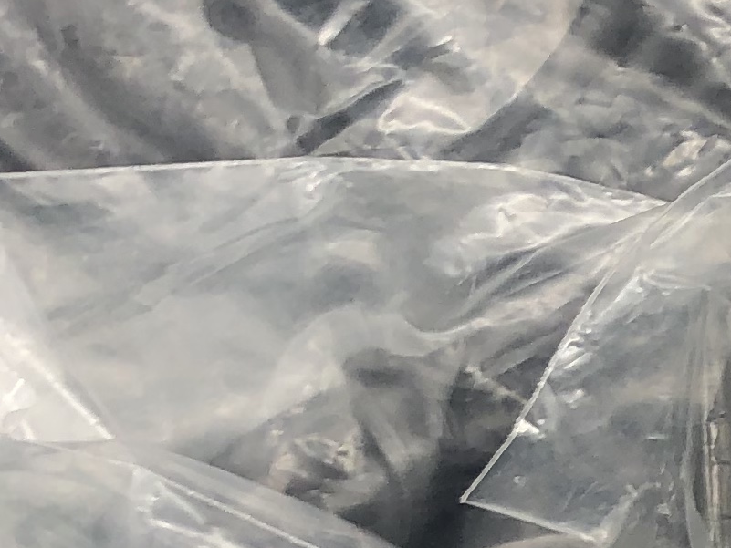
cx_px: 1548
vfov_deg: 10.4
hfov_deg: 12.1
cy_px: 615
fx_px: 2978
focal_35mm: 141
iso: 25
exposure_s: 1/120
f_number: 1.8
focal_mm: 4
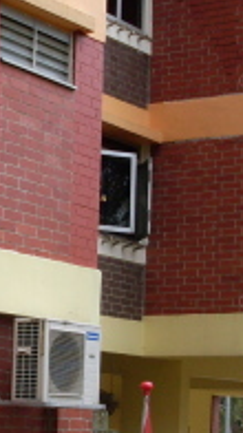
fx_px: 1331
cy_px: 305
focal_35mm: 116
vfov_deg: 18.4
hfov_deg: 10.3
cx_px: -38
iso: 80
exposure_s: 1/250
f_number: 2.8
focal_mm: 6.3
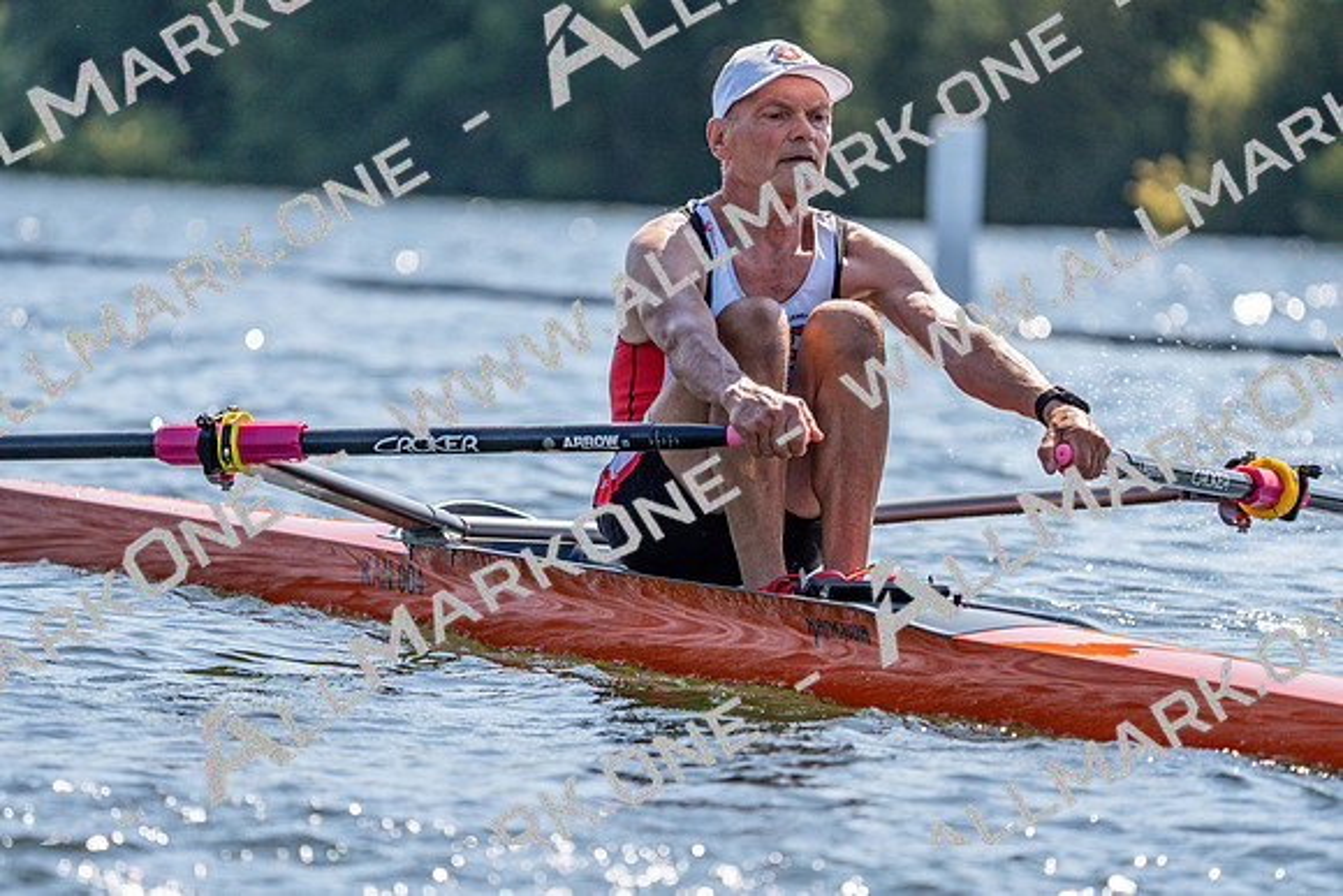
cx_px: 672
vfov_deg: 4.7
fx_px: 11007
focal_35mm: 295
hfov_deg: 7.0
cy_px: 448
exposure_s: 1/1600
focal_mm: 295
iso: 250
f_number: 5.6
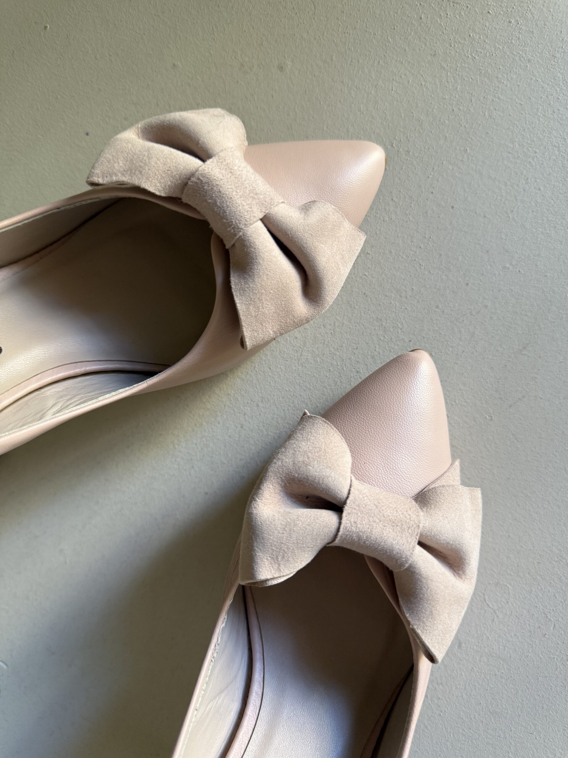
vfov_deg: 71.6
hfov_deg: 56.8
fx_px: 525
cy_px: 379
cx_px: 284
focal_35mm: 24
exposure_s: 1/107
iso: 200
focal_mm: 6.76
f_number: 1.78
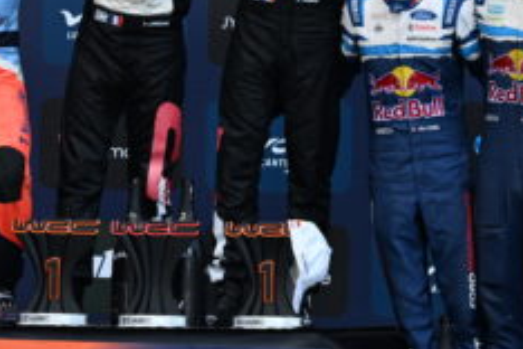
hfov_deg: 4.8
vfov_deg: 3.2
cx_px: 297
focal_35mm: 428
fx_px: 6217
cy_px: -86
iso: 500
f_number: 4
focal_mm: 98
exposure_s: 1/1600
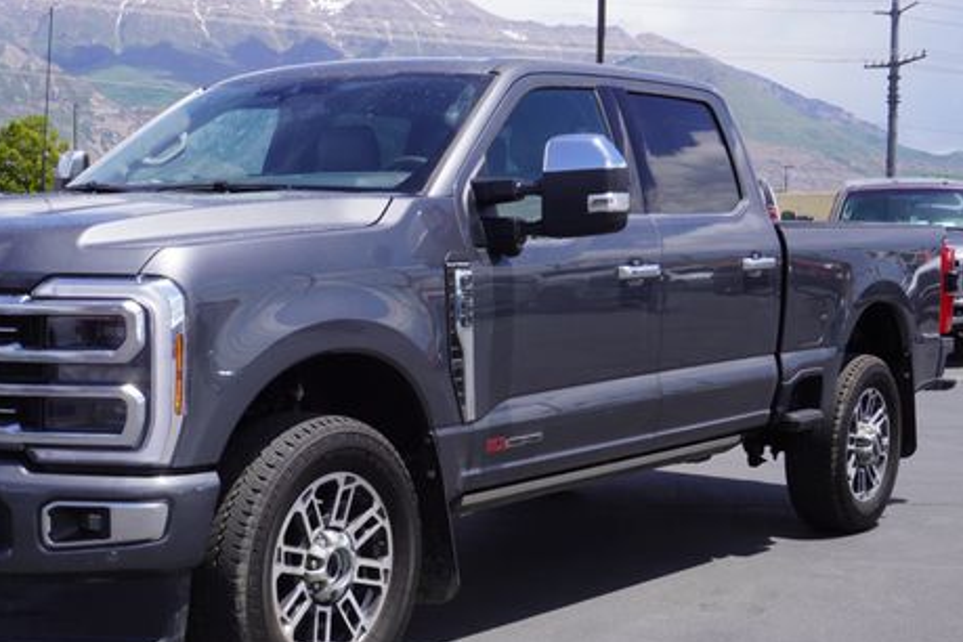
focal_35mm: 61
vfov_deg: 22.3
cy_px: 380
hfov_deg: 32.8
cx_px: 327
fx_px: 1624
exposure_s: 1/125
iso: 100
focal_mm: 29
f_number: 11
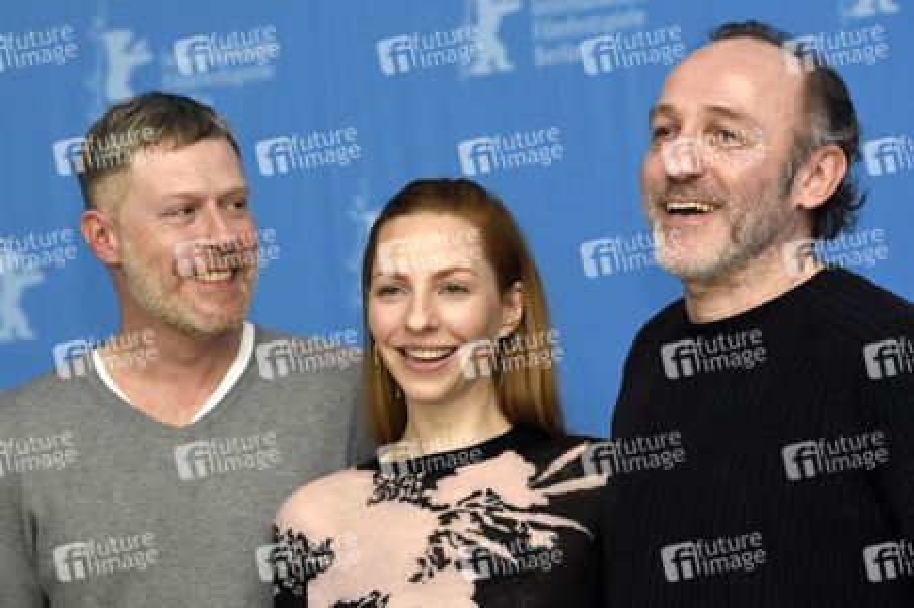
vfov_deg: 8.7
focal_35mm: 158
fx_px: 3996
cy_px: 304
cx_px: 457
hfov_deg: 13.0
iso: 800
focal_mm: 105
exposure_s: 1/320
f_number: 3.2
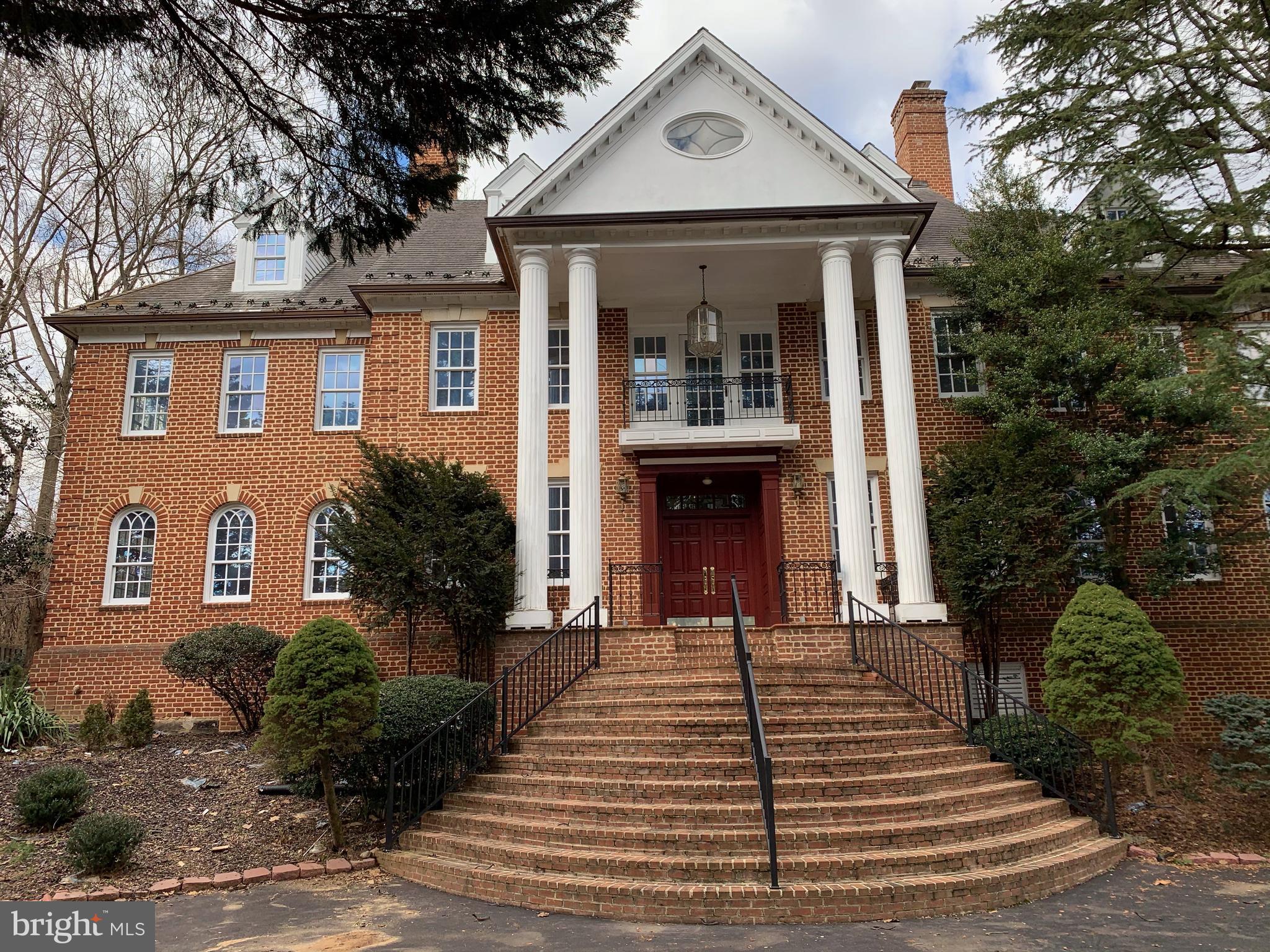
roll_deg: +0.6
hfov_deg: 67.3
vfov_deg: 53.1
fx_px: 954
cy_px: 476
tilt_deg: +14.4
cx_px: 635
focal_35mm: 26
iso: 25
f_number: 1.8
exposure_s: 1/620
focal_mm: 4.25
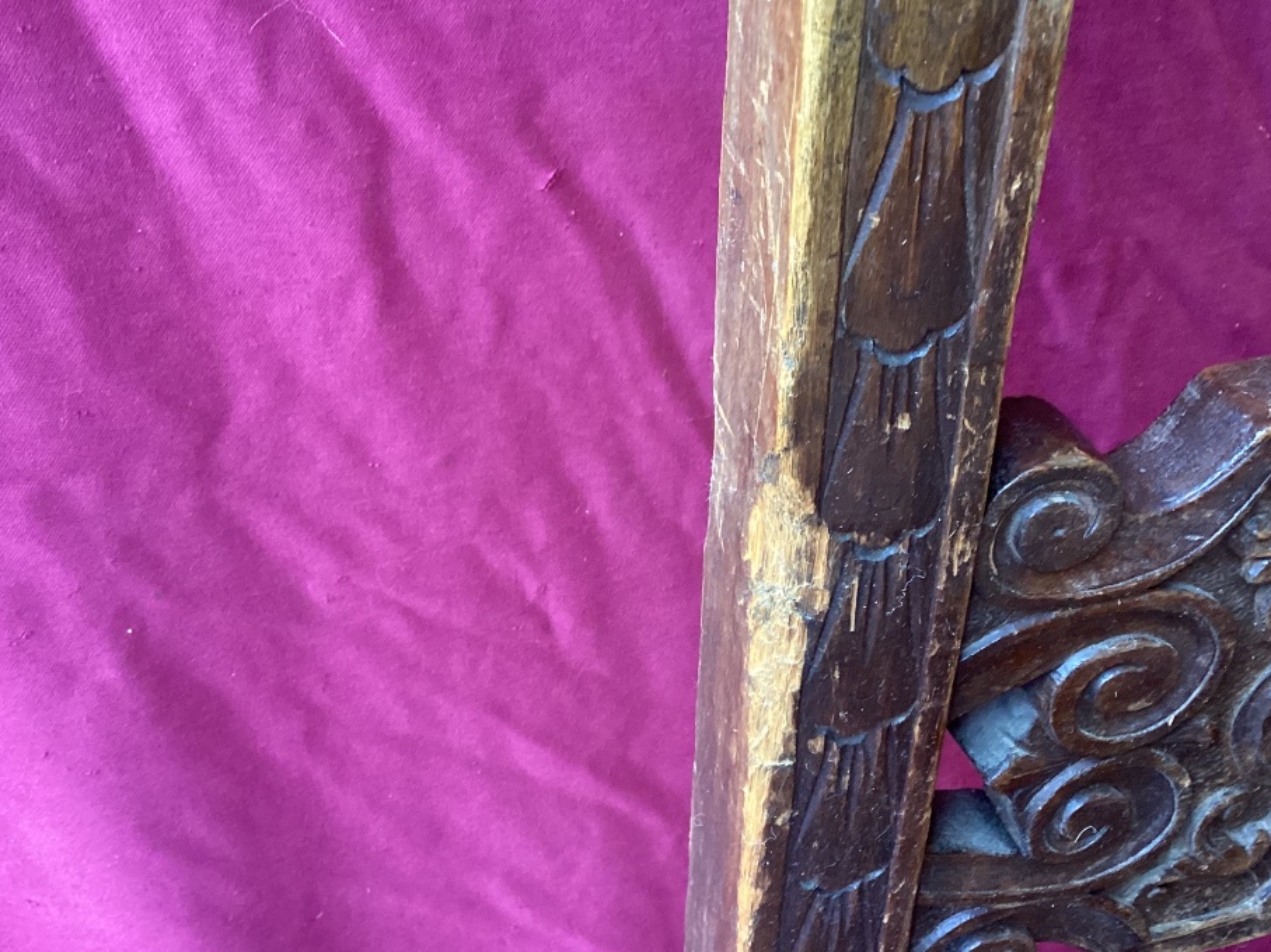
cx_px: 664
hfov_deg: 45.8
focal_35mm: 41
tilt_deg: -43.2
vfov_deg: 35.1
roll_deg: -10.3
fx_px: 1505
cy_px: 547
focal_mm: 3.3
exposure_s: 1/50
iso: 320
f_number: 2.4
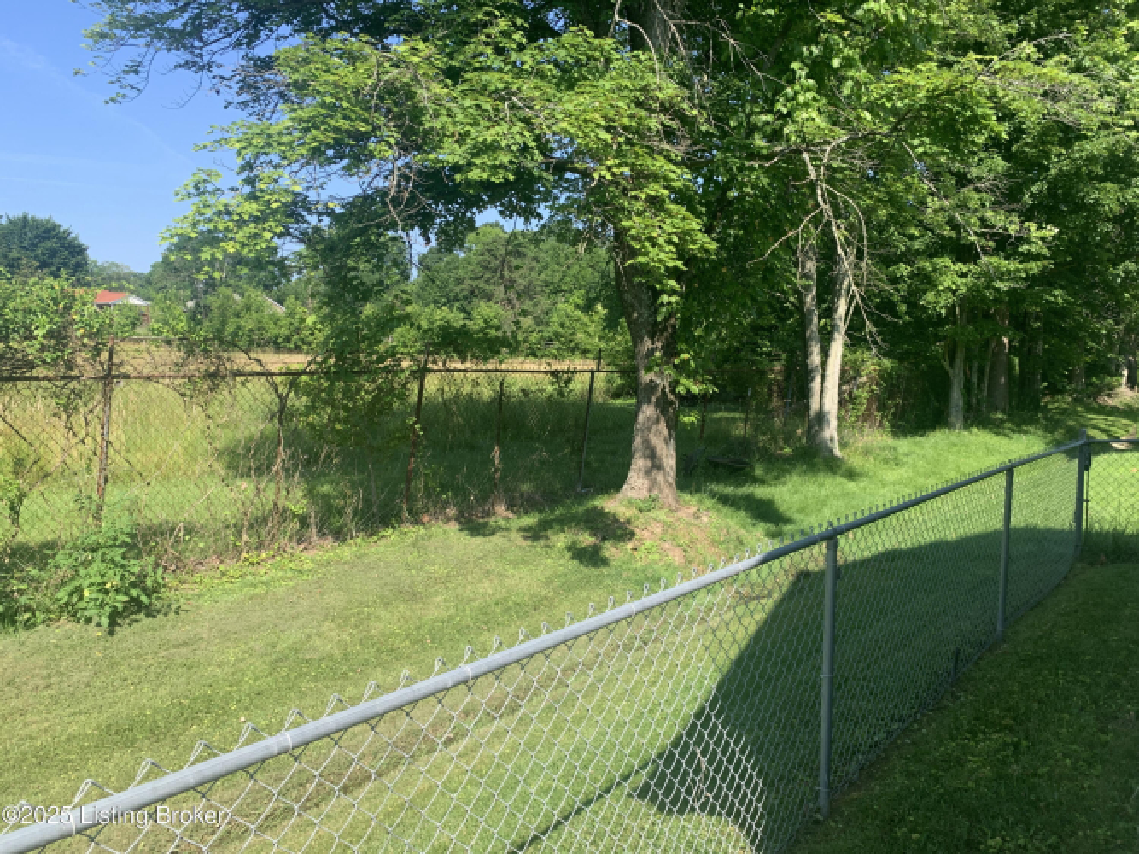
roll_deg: -1.4
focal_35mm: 26
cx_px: 570
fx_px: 855
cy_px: 427
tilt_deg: -1.5
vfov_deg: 53.0
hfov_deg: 67.3
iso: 25
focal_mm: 4.25
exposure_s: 1/991
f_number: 1.8
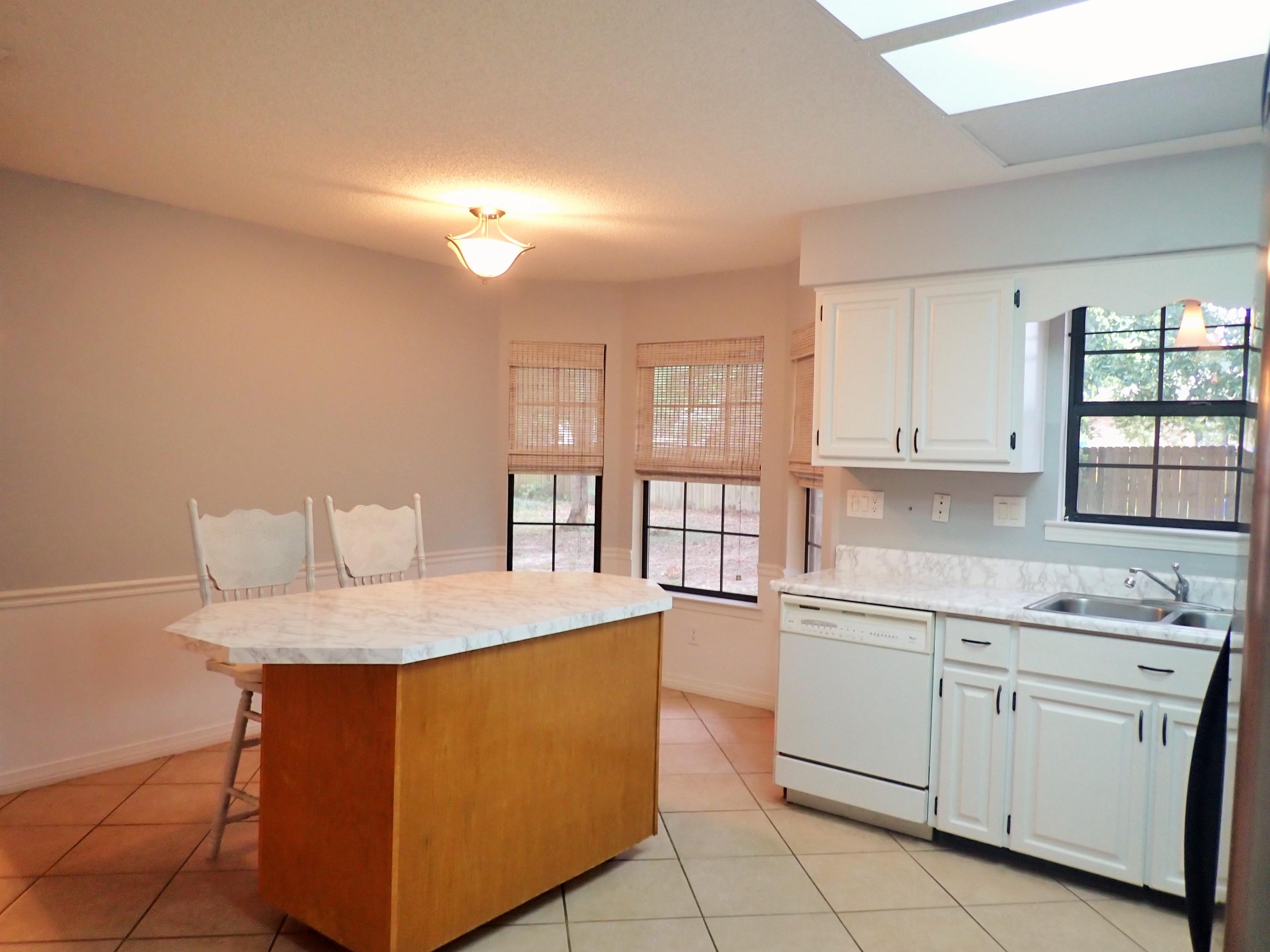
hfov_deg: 69.4
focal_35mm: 25
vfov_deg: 54.9
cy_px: 476
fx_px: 917
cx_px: 635
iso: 200
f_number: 2
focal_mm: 4.5
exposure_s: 1/40
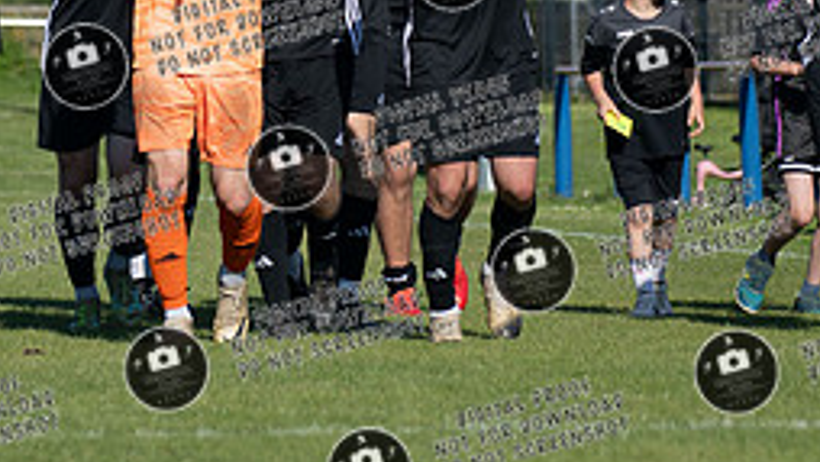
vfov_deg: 2.3
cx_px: 202
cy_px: -56
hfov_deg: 4.1
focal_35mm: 527
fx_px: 11461
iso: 110
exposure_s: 1/800
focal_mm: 200
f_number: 5.6
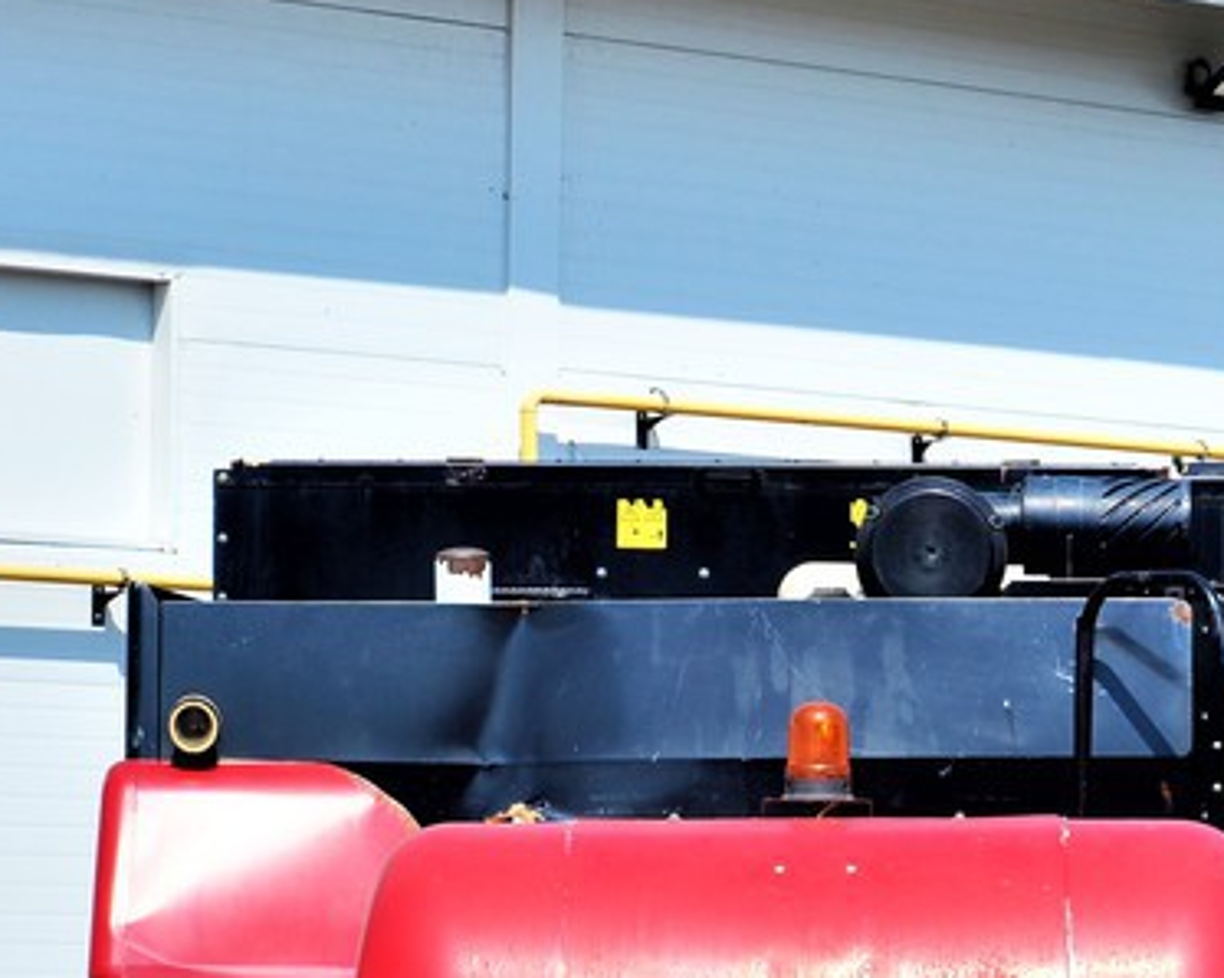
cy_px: 1355
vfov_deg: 9.2
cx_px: 689
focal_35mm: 164
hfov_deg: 11.8
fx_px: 5938
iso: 125
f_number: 7.1
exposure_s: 1/500
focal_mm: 34
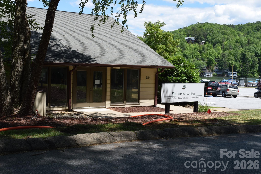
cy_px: 87
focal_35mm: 46
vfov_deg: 28.9
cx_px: 130
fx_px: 337
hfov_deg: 42.3
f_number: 16
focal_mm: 31
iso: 200
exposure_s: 1/100
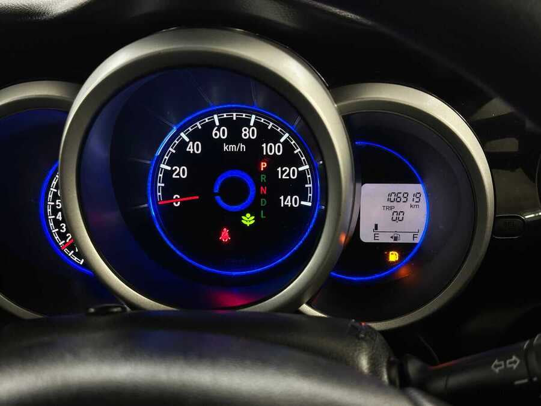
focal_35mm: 48
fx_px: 750
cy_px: 203
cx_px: 270
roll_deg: +0.8
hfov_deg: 39.7
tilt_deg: -25.4
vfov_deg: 30.3
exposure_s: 1/50
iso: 160
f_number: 1.78
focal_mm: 6.86
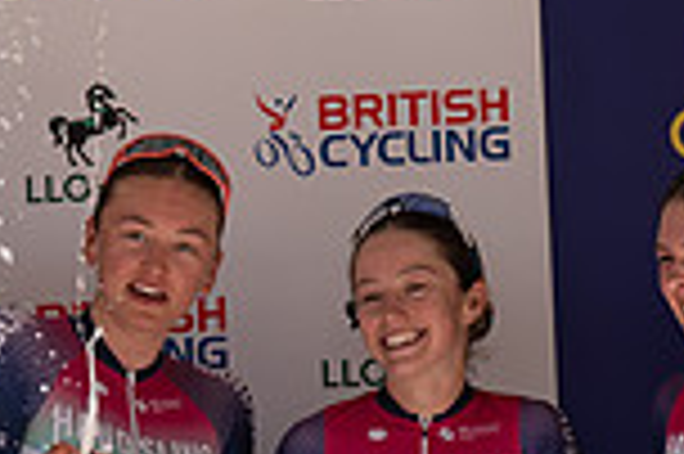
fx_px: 5580
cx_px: 45
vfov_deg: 4.7
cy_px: 330
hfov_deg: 7.0
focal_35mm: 294
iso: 400
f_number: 4
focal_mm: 77
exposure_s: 1/1000
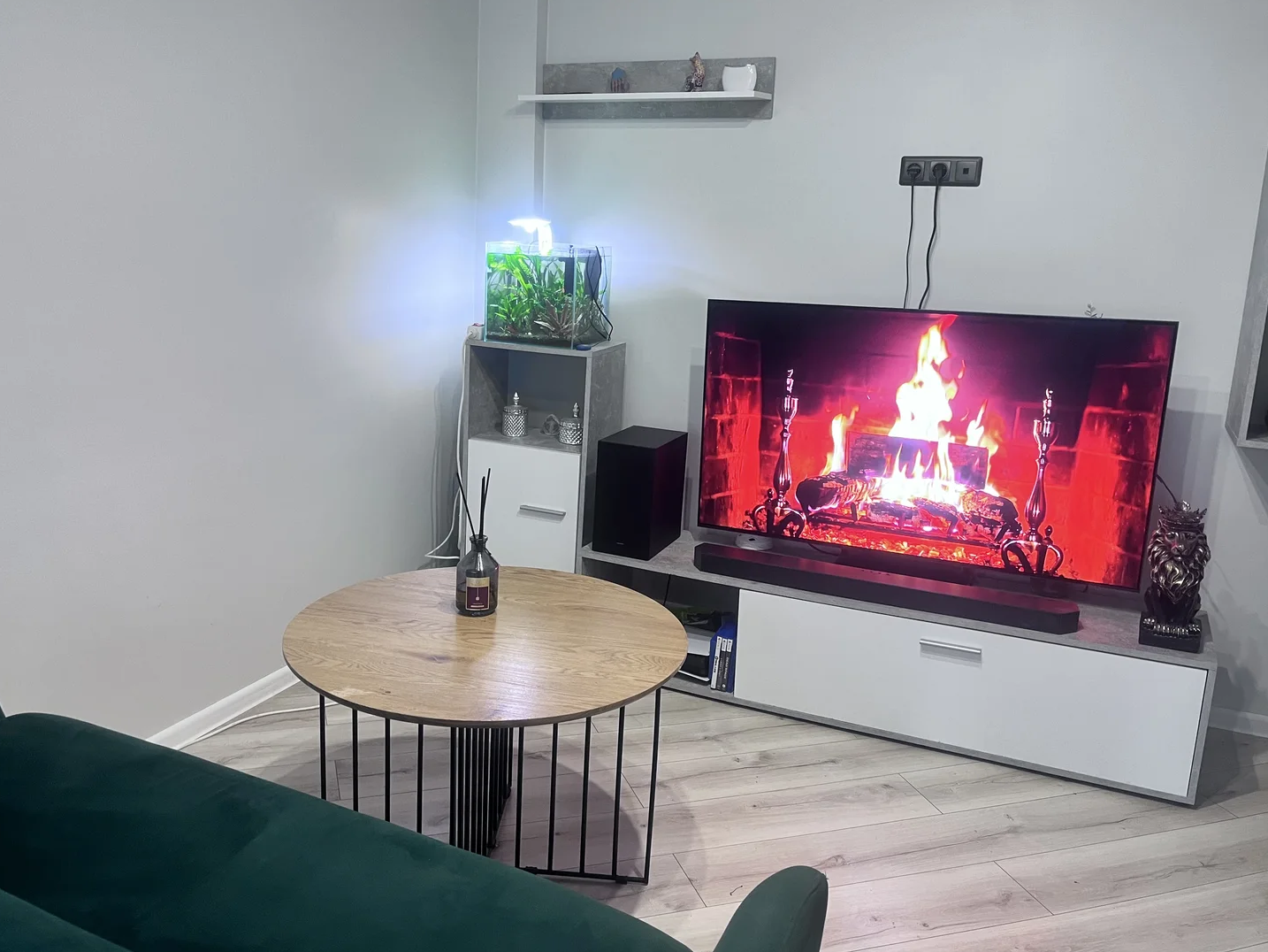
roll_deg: -1.8
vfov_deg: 48.2
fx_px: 1062
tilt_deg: -13.6
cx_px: 592
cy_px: 463
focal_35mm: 29
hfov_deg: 61.6
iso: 125
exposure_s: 1/50
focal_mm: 5.1
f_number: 1.6
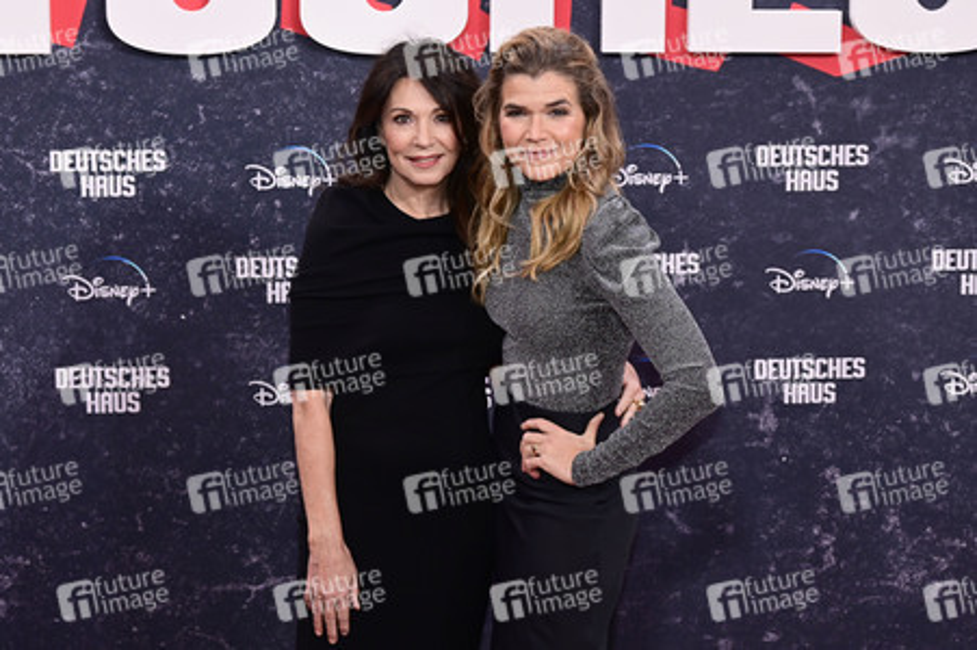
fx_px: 1627
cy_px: 325
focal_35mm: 60
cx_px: 488
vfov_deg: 22.6
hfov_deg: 33.4
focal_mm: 60
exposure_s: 1/200
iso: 1600
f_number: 6.3
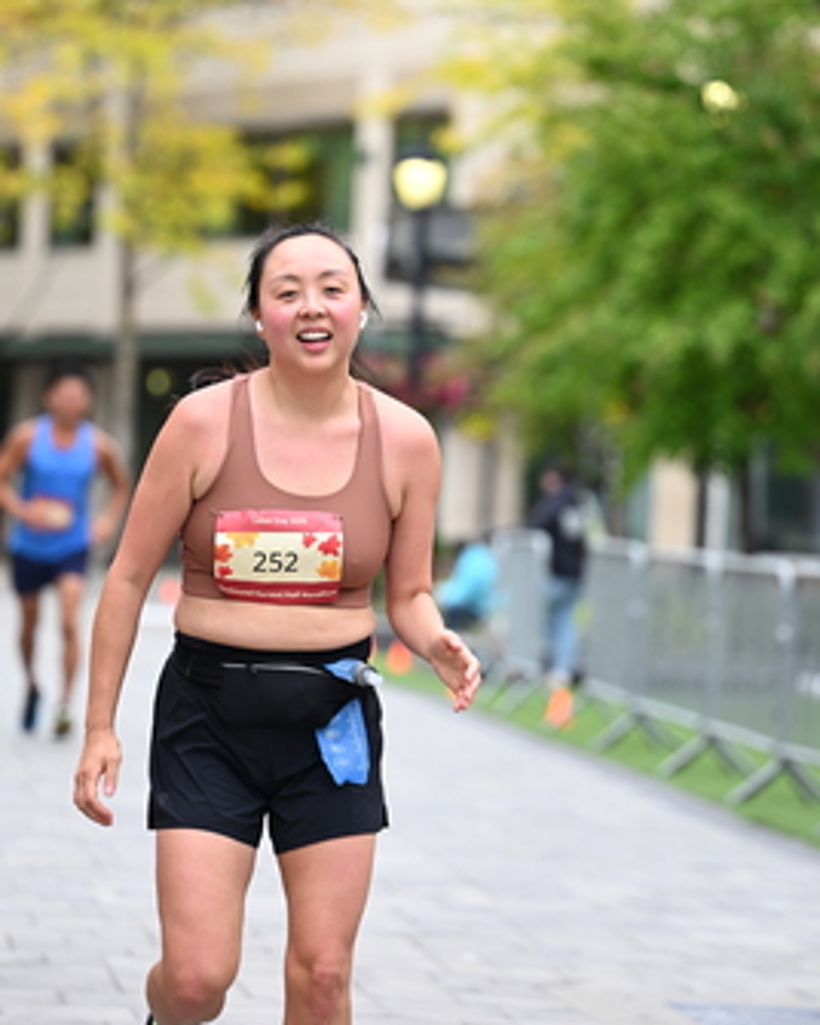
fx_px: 5612
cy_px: 453
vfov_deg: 10.4
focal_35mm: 185
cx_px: 421
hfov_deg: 8.4
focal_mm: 120
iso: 640
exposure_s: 1/1600
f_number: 2.8
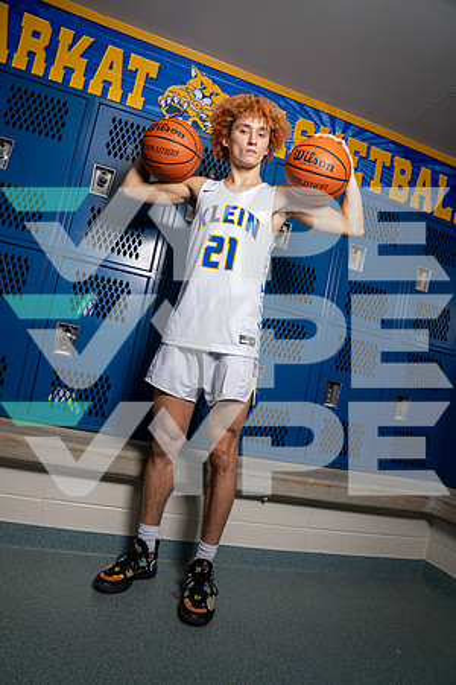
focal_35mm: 25
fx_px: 475
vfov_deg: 71.5
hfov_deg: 51.3
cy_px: 342
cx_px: 228
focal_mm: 25
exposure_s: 1/200
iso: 320
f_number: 5.6
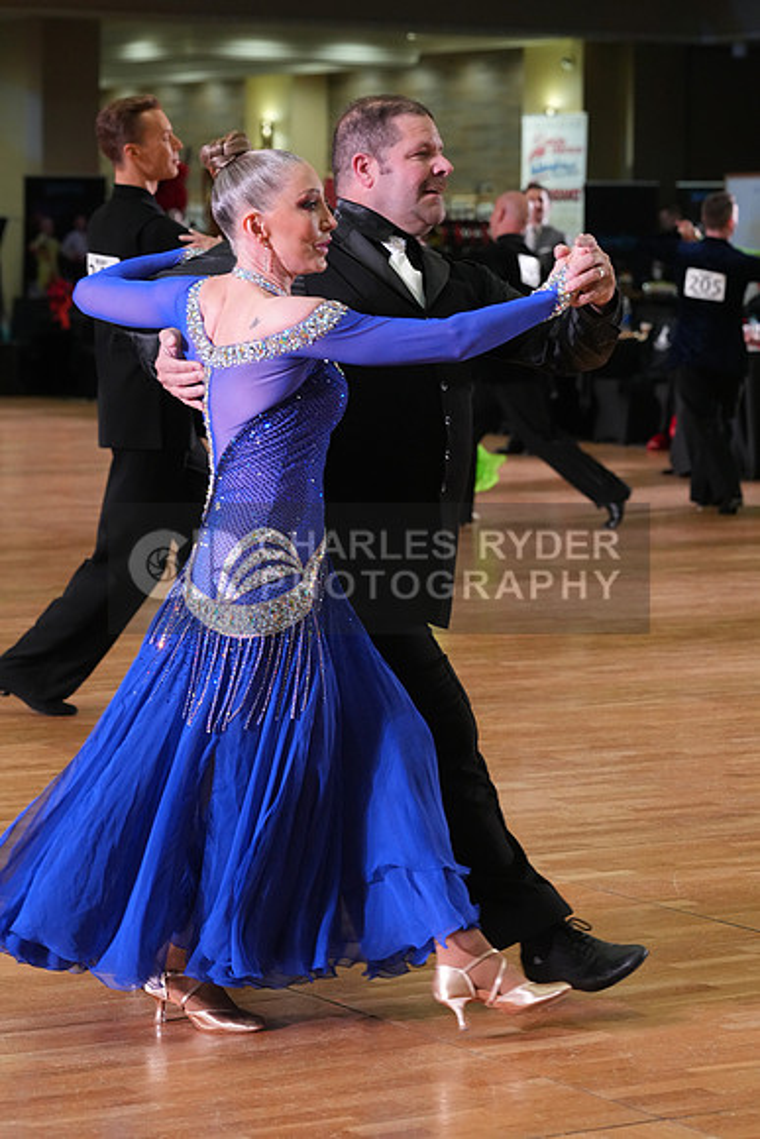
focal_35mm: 114
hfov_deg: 12.0
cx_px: 380
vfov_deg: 17.9
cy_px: 570
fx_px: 3608
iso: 3200
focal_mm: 114
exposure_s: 1/200
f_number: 5.6
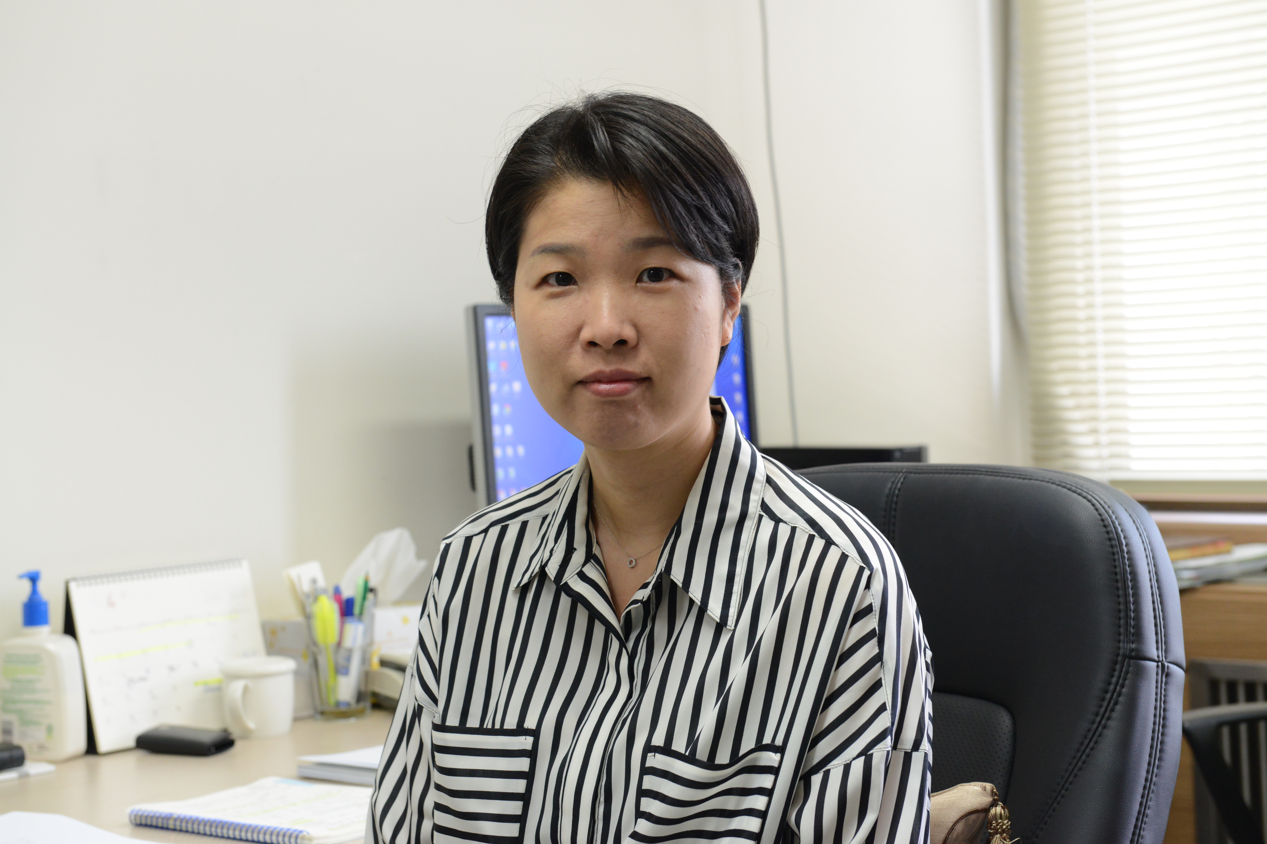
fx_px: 2182
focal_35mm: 62
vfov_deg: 21.9
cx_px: 634
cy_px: 422
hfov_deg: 32.4
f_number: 6.3
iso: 2000
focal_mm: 62
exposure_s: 1/60
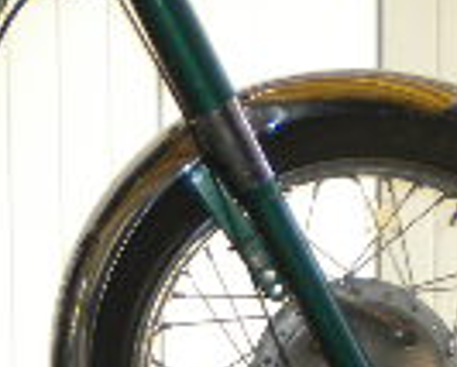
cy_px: 669
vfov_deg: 9.0
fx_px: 2223
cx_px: -282
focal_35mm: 164
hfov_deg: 11.2
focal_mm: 6.3
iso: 80
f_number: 3.1
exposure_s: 1/133
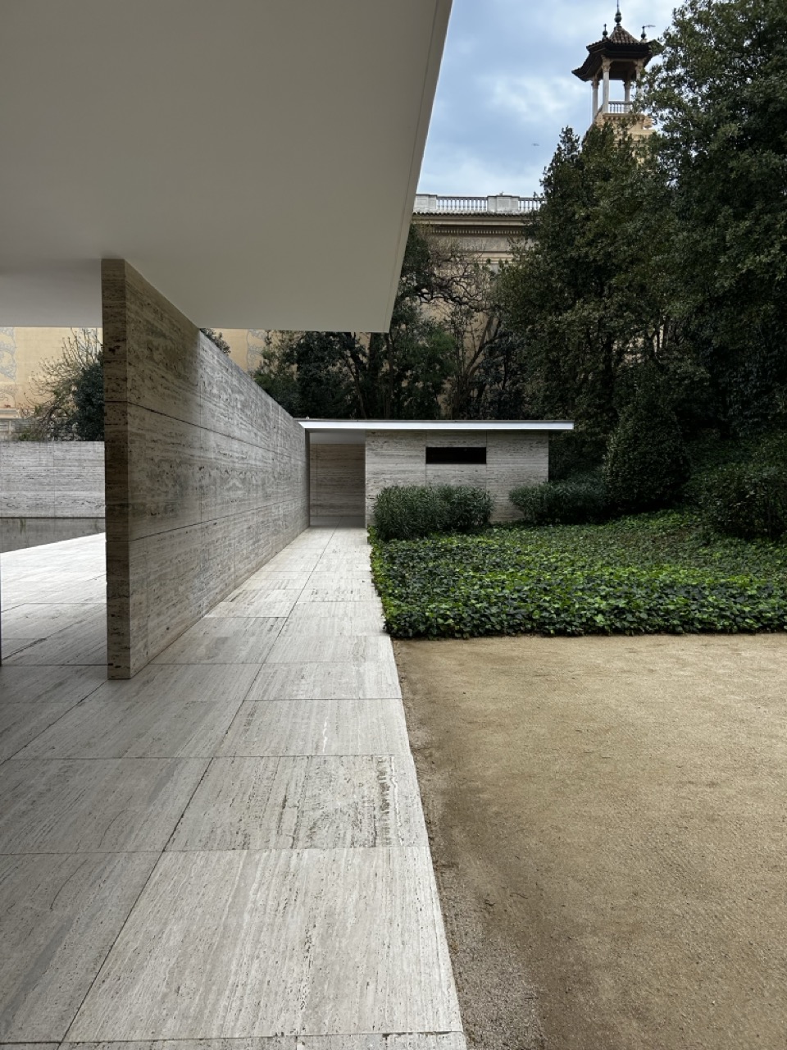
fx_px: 788
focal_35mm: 26
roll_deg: +0.0
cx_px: 394
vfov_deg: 67.3
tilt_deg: -3.1
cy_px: 525
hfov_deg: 53.1
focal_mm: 5.7
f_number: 1.5
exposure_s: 1/1048
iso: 50
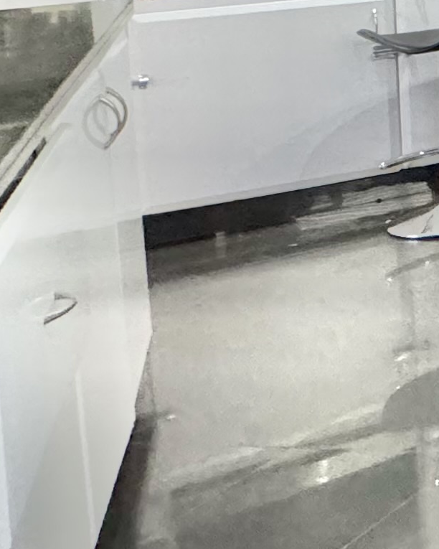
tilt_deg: -2.8
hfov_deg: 11.8
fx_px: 1169
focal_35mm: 72
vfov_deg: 23.6
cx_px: 1283
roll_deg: +1.1
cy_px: -147
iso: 400
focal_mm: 2.22
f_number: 2.2
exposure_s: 1/60
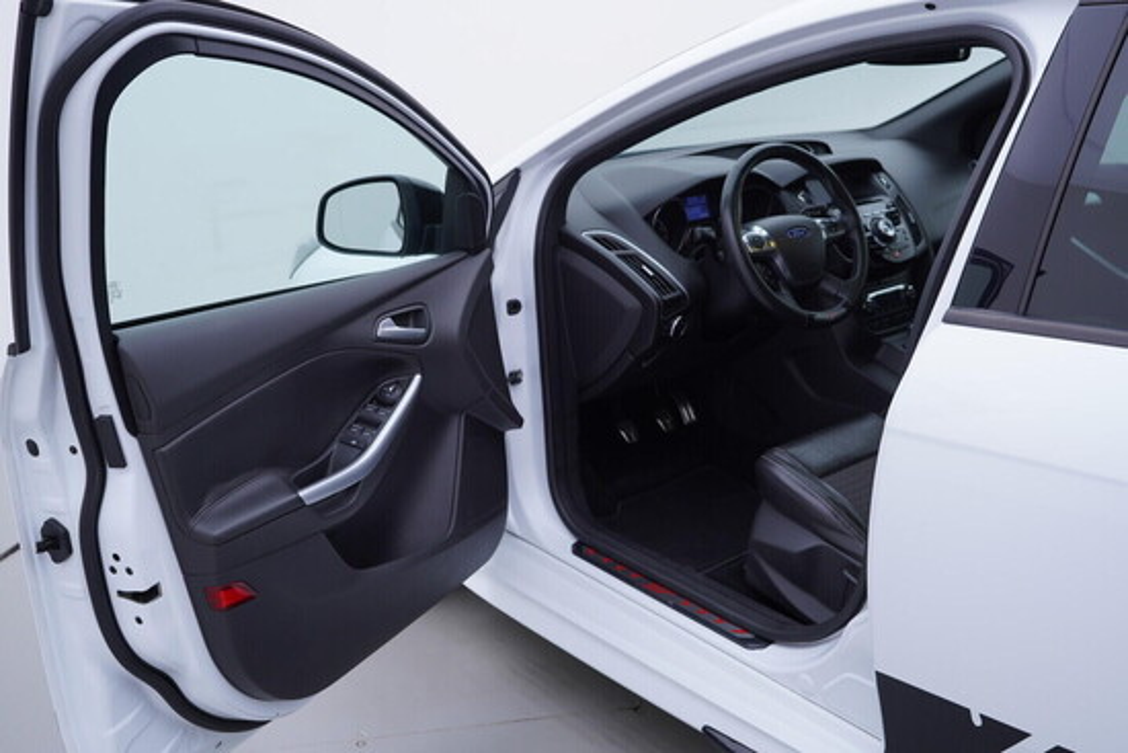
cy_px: 376
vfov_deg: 36.9
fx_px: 1128
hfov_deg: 53.1
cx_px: 564
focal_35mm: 36
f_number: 4
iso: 125
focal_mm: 24
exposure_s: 1/60
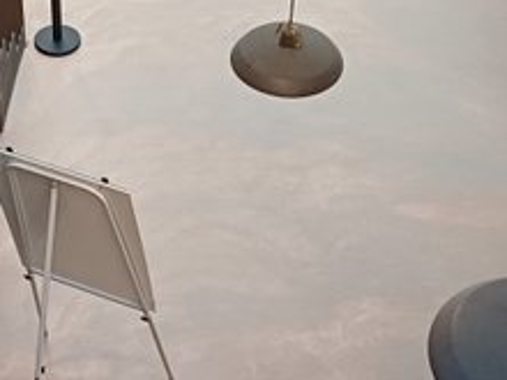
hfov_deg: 23.8
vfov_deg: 17.7
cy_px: 44
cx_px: 200
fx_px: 1201
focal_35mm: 82
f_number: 1.8
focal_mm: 4.65
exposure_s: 1/50
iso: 200
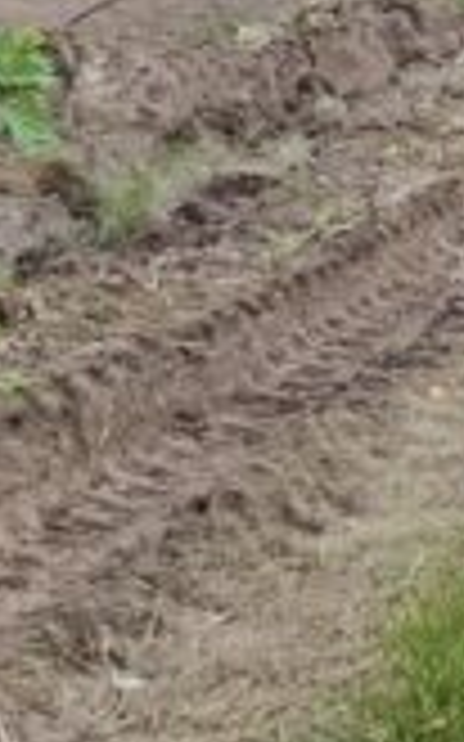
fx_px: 2390
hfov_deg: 9.2
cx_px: 1320
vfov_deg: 17.2
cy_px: -27
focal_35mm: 118
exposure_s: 1/754
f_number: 1.8
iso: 50
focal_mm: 5.54
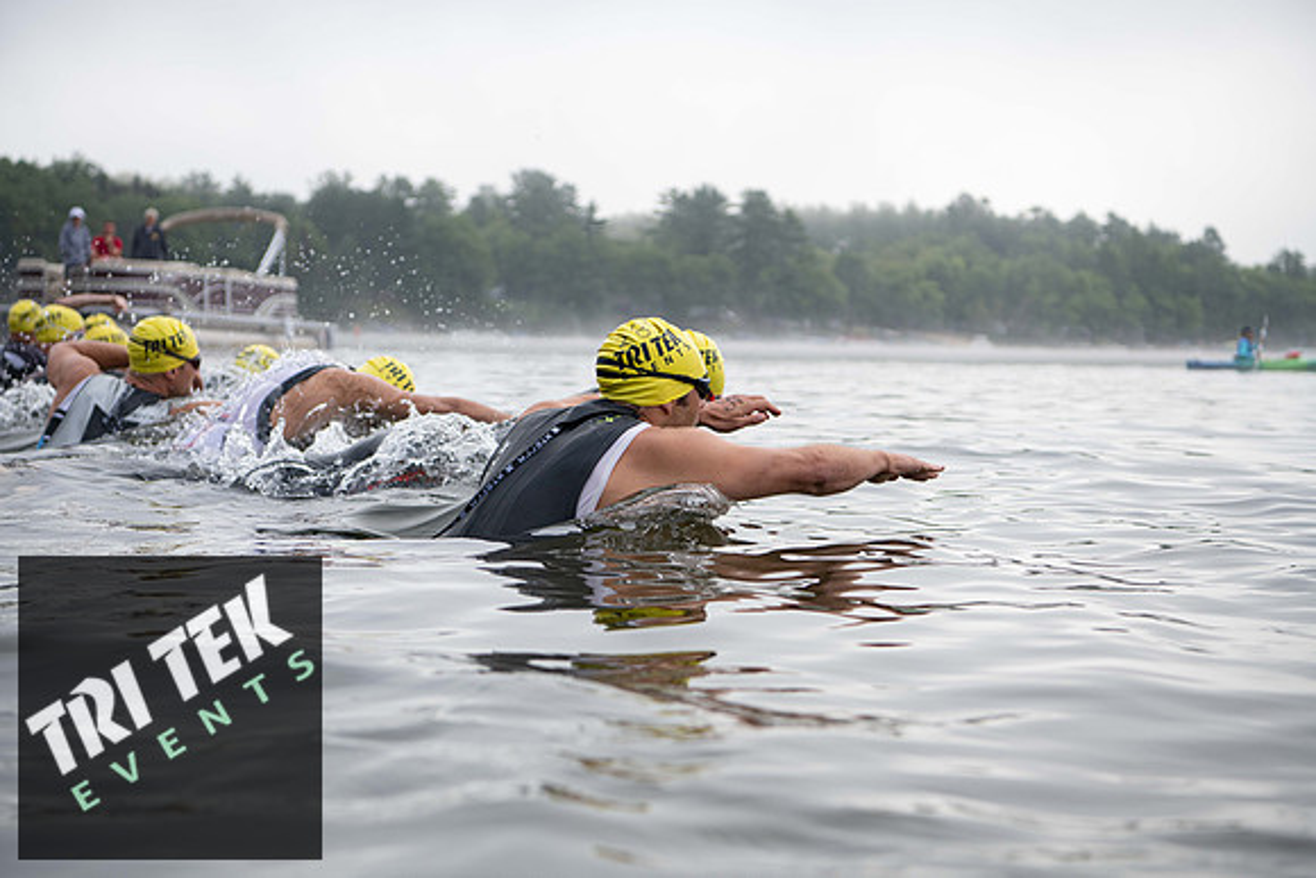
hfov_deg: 32.4
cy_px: 439
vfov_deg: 21.9
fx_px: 2267
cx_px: 658
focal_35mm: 62
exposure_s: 1/640
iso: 320
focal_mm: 62
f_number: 4
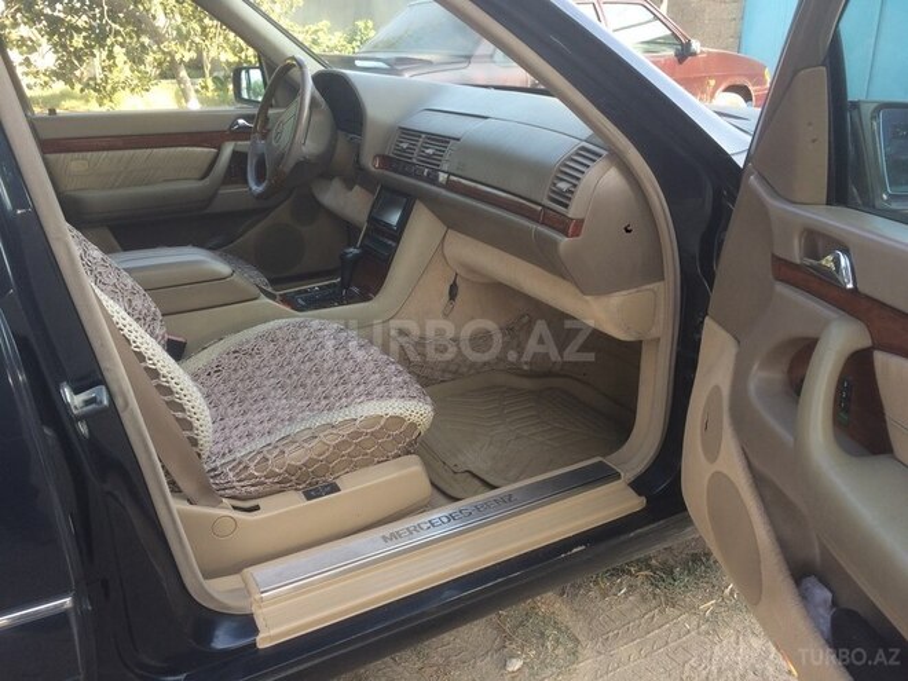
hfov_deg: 61.7
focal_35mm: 29
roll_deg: -1.9
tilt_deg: -20.9
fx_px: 761
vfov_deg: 48.2
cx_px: 454
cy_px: 340
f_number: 2.2
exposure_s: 1/116
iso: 32
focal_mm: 4.15
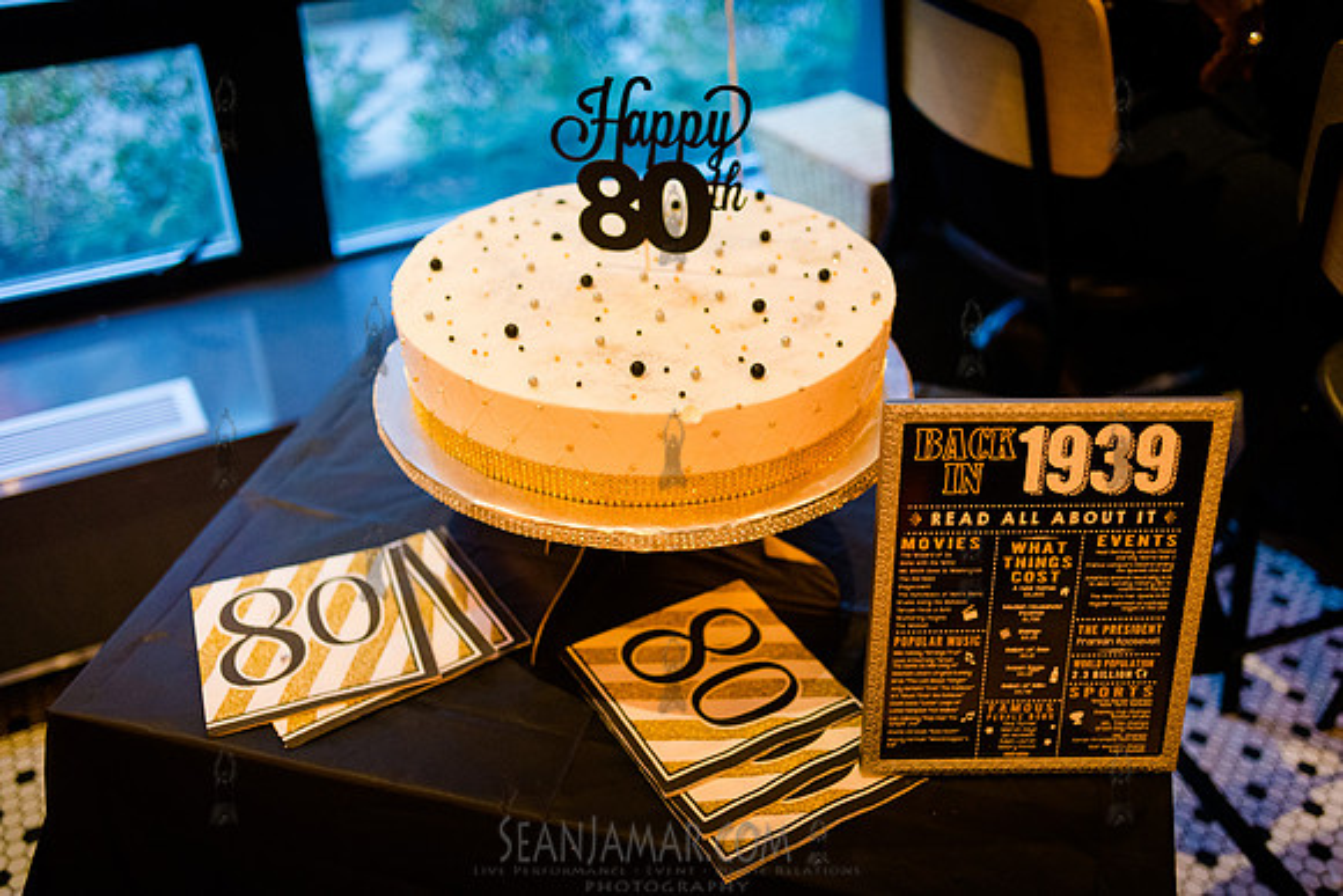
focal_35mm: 35
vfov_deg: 37.9
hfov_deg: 54.4
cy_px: 448
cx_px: 672
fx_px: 1306
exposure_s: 1/400
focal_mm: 35
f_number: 2.8
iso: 4000
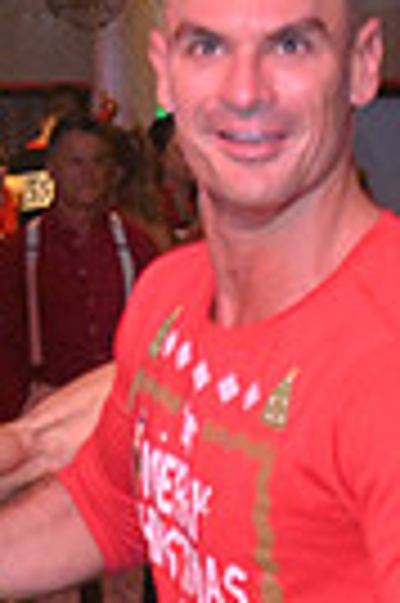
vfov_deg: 9.8
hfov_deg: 6.9
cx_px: 164
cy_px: 1071
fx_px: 3325
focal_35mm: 199
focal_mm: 46
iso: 4000
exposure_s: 1/100
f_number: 4
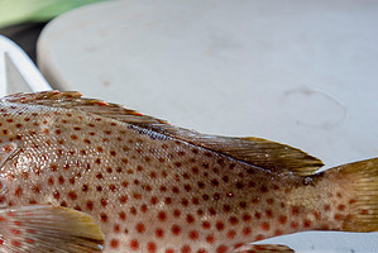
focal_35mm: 62
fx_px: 652
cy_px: 203
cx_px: 91
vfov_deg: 21.7
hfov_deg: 31.7
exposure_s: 1/50
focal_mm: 32
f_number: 3.5
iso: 250
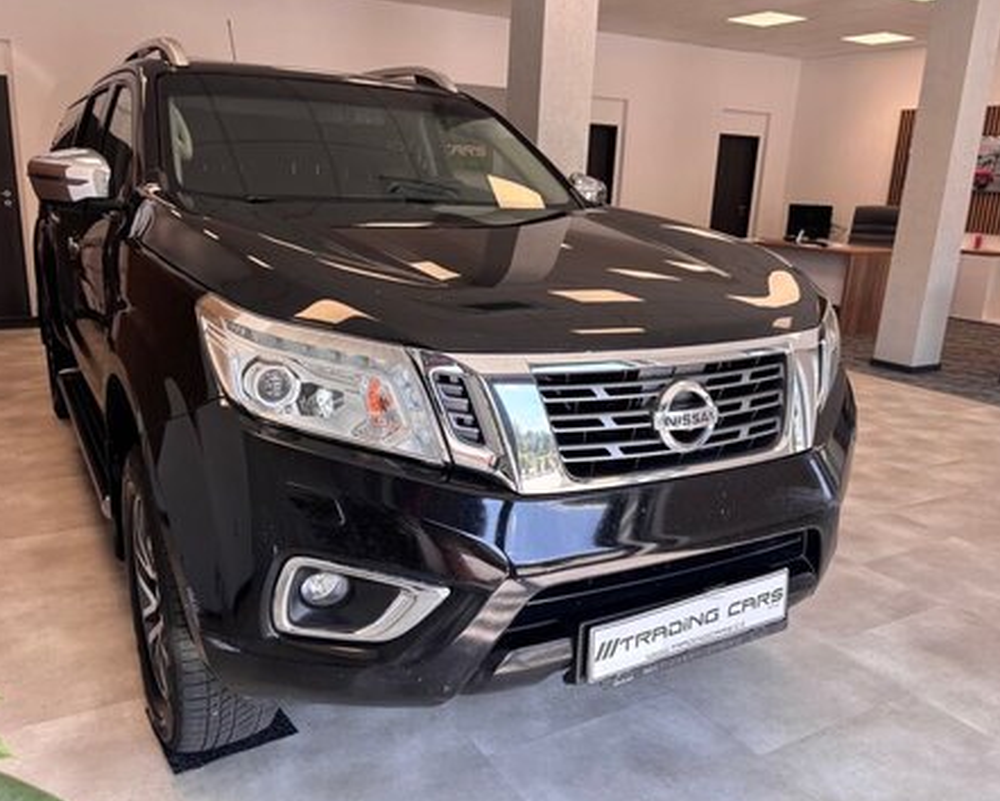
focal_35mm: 28
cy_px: 407
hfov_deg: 62.1
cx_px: 466
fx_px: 829
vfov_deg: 51.6
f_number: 1.6
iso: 40
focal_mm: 5.96
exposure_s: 1/131
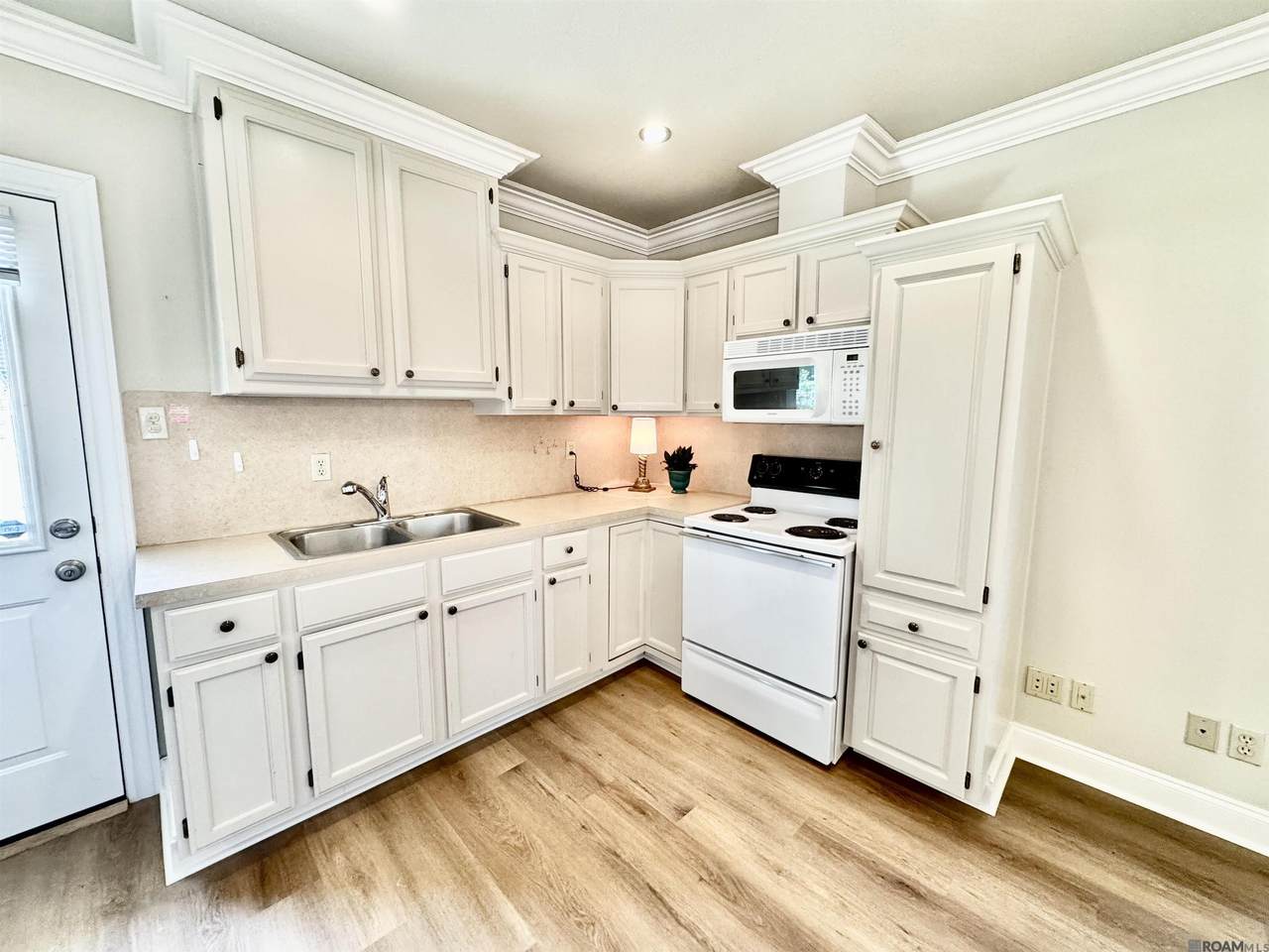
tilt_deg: -6.9
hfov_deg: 102.1
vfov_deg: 85.7
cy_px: 476
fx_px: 513
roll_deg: -0.2
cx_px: 634
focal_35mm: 14
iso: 200
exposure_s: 1/60
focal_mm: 2.22
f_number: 2.2
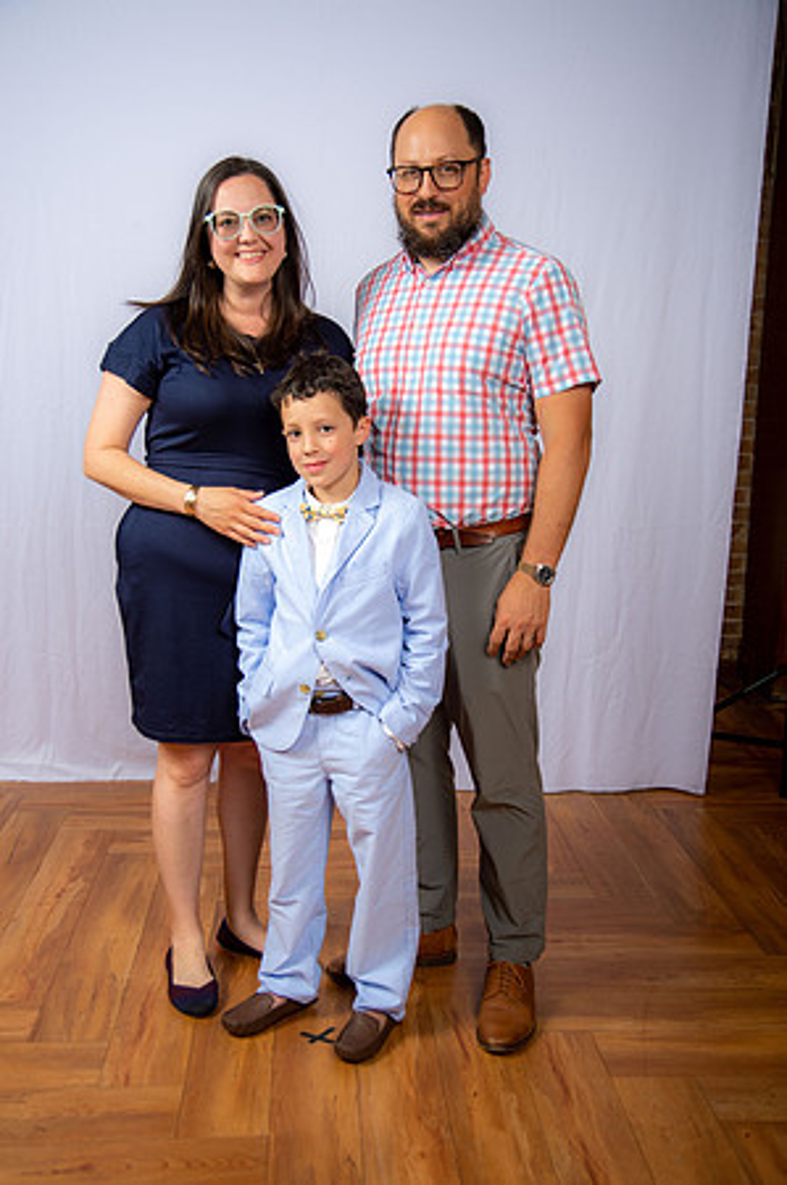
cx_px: 394
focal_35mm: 40
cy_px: 592
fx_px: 1315
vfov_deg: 48.5
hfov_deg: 33.3
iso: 250
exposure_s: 1/160
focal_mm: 40
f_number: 6.3
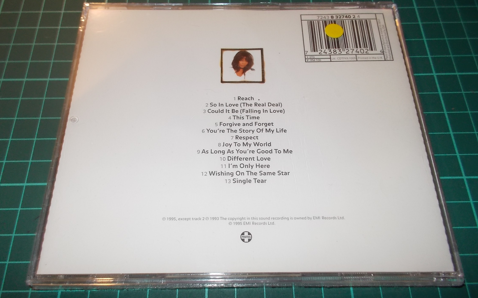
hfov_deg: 61.2
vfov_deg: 40.6
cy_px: 147
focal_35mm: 31
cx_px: 237
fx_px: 404
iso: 200
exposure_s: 1/30
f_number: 3.3
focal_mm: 4.1
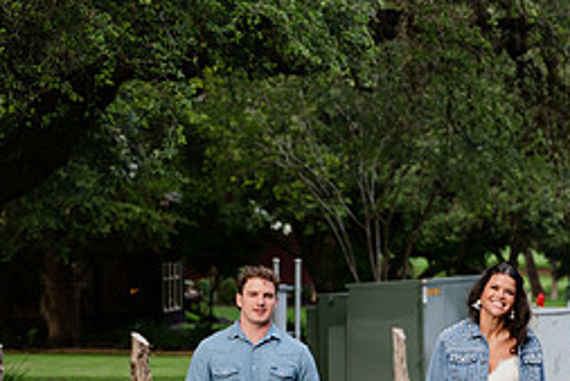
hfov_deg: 10.1
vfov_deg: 6.8
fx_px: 3216
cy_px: 338
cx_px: 551
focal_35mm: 203
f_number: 2.8
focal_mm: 70
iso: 320
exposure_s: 1/250
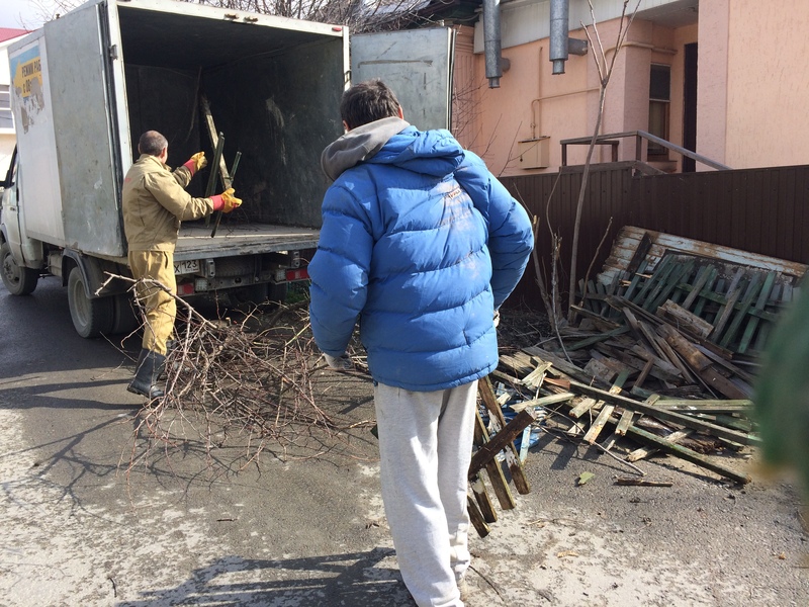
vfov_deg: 48.2
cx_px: 404
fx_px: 678
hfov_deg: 61.7
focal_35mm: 29
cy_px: 304
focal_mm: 4.15
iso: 32
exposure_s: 1/892
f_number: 2.2
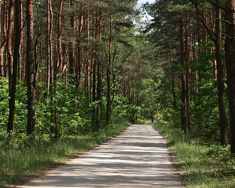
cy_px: 82
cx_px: 107
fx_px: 764
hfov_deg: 17.5
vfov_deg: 14.0
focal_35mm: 110
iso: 100
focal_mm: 45
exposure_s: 1/160
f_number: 8
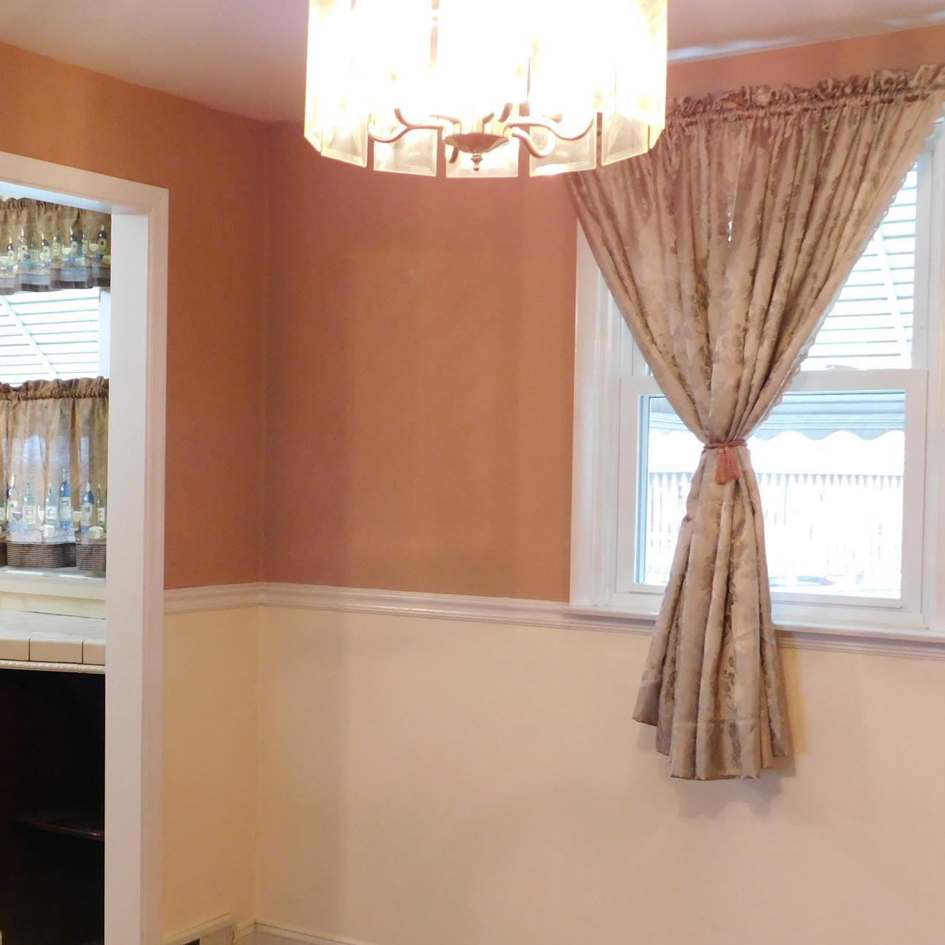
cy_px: 532
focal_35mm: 50
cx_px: 269
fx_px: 1544
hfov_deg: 33.5
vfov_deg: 34.0
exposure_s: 1/13
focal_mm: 6.3
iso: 400
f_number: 3.5
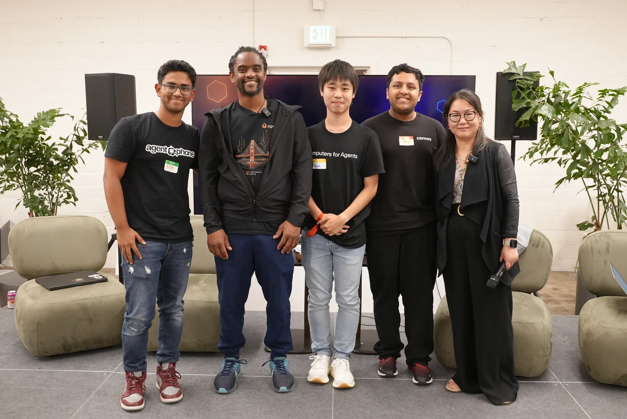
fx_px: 645
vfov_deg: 36.0
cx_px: 314
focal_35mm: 37
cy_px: 210
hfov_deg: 51.9
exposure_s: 1/160
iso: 4000
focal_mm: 37
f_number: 4
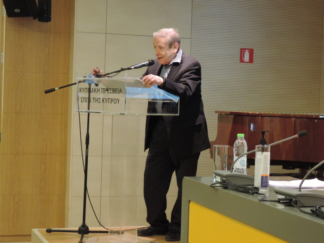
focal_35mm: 85
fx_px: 796
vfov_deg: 17.4
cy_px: 122
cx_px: 162
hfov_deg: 23.0
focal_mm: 15.1
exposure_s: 1/20
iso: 800
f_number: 4
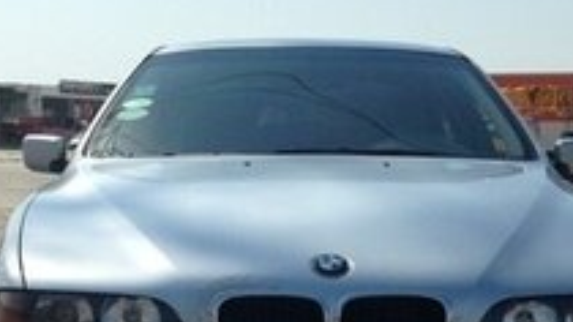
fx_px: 1291
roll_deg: -2.5
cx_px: 295
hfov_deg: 25.0
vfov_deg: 13.8
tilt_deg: -8.3
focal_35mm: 85
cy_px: 401
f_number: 2.4
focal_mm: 4.12
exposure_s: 1/2262
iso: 50
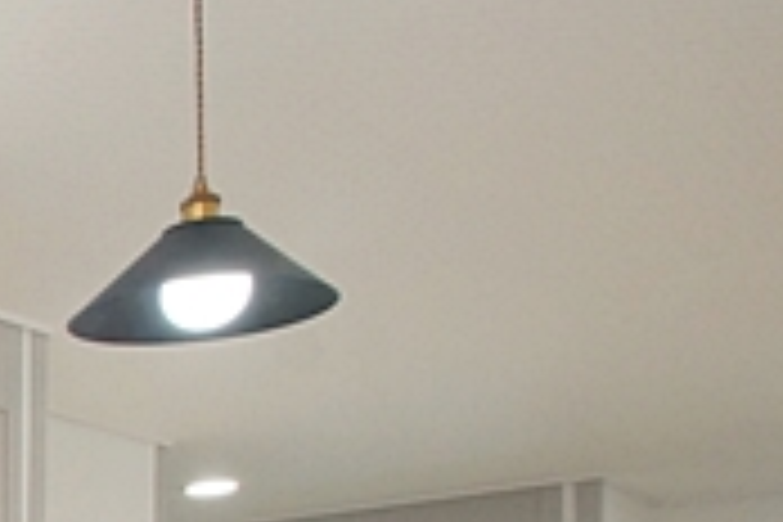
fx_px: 1501
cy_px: 788
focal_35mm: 69
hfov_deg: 17.9
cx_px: -846
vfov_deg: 17.7
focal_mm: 10
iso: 800
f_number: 9
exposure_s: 1/40
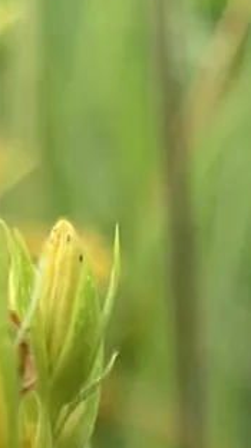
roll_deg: -5.3
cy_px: 1424
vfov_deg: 9.0
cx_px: 156
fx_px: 2206
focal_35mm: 186
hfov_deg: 6.5
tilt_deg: -1.3
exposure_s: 1/223
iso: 25
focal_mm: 4.25
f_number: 1.8
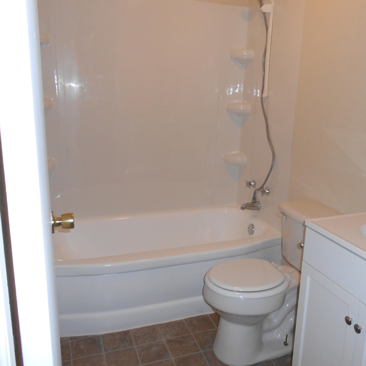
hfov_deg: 52.2
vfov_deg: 52.5
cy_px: 182
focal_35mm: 31
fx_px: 371
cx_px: 219
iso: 200
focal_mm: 4.6
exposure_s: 1/25
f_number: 3.5
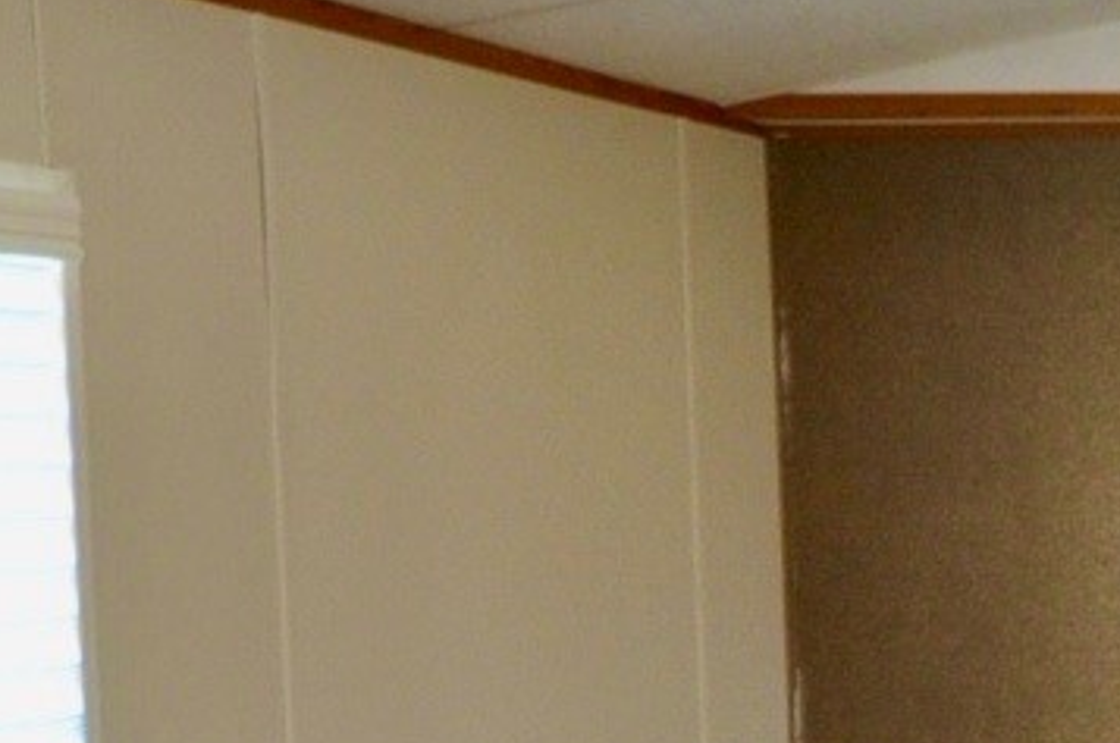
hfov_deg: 18.6
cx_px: 1895
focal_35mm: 90
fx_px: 2796
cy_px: 759
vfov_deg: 14.9
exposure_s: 1/100
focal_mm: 10
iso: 400
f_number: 4
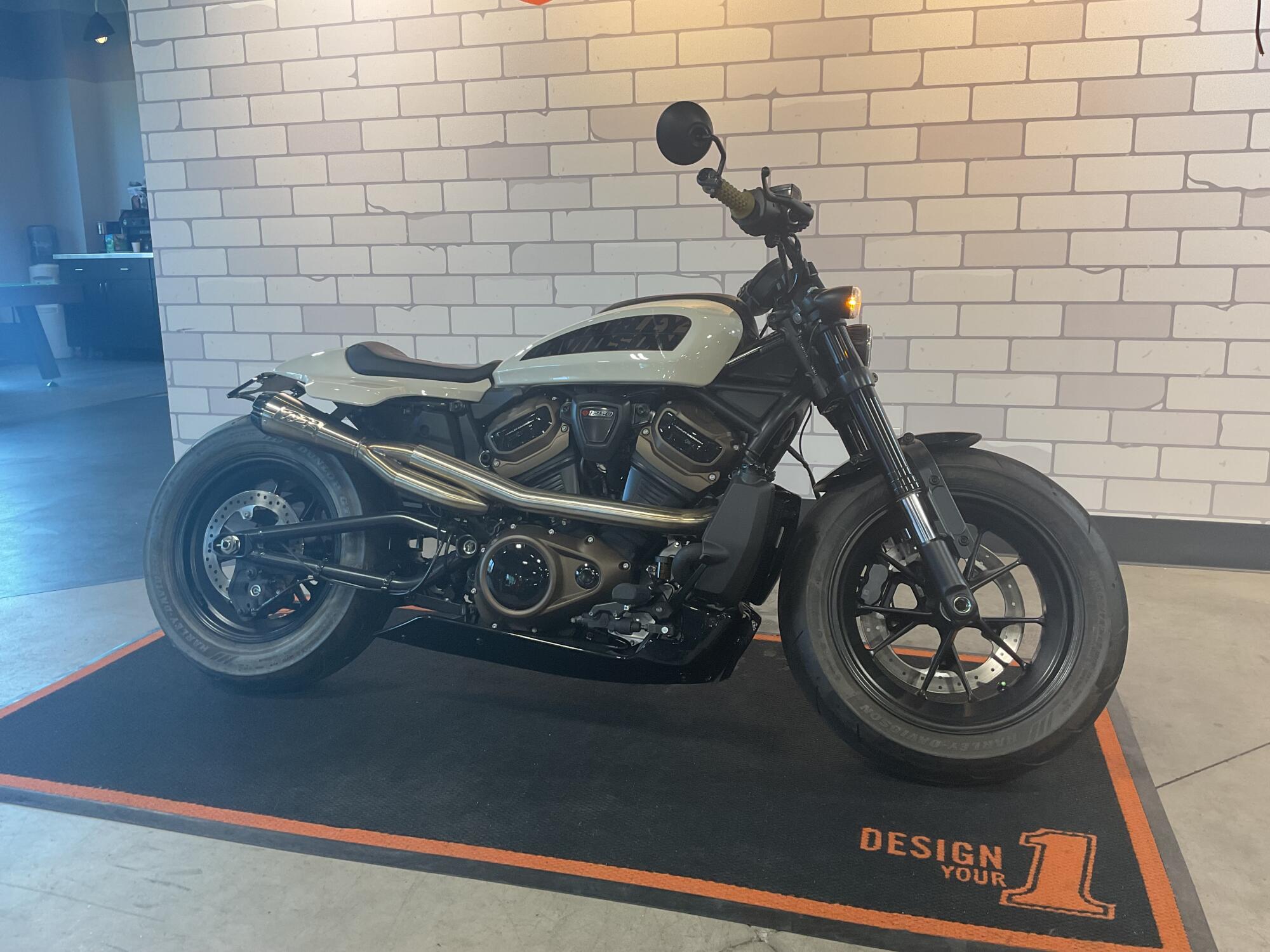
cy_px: 476
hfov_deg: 61.7
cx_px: 635
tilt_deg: -12.7
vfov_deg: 48.2
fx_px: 1064
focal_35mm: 29
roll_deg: +2.5
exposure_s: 1/50
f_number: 1.8
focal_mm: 3
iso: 40
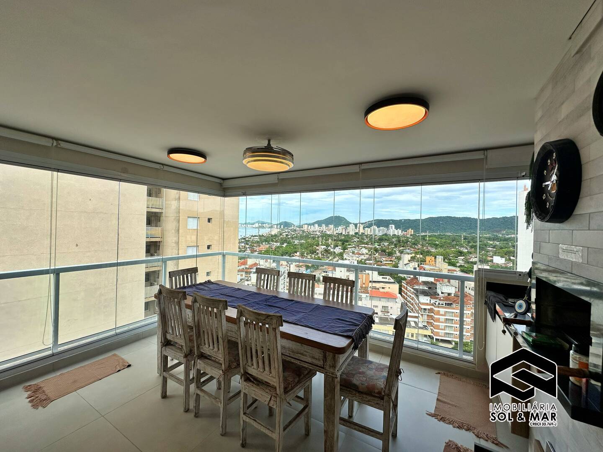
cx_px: 302
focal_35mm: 14
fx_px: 244
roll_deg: -1.6
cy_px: 226
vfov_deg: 85.7
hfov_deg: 102.1
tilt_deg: -0.2
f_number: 2.2
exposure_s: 1/1208
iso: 50
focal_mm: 2.22
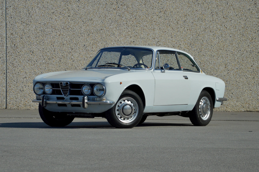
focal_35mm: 128
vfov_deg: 10.7
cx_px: 130
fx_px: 916
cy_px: 86
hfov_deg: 16.1
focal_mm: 85
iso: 220
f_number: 5.6
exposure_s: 1/500
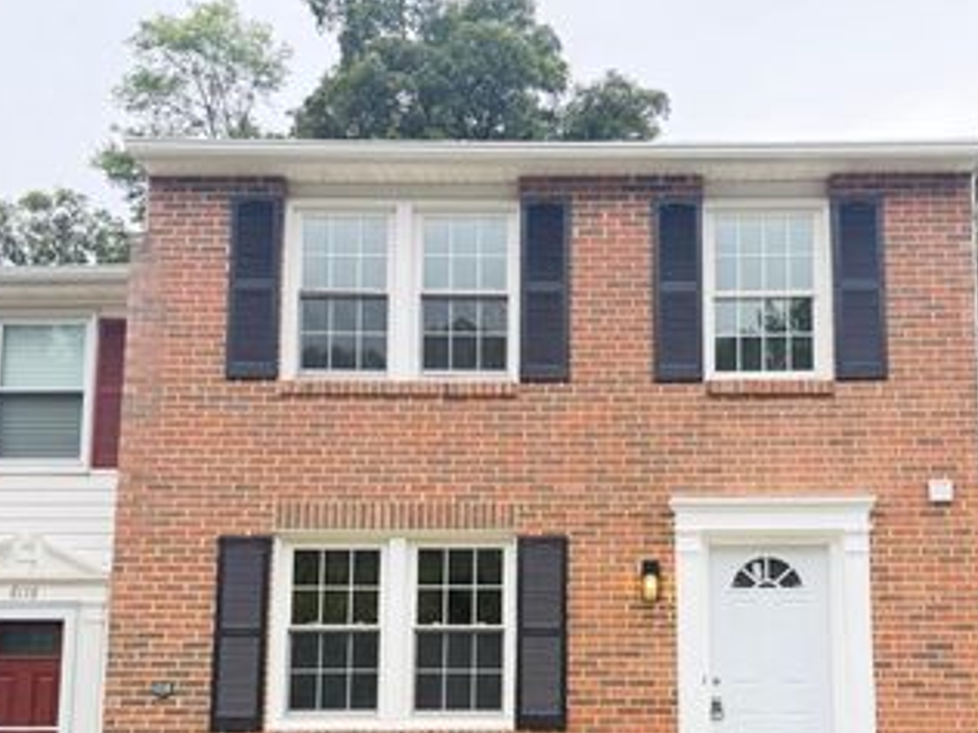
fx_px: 1074
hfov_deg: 48.7
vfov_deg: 36.6
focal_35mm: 38
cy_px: 571
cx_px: 579
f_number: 1.78
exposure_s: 1/137
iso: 80
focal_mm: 6.76
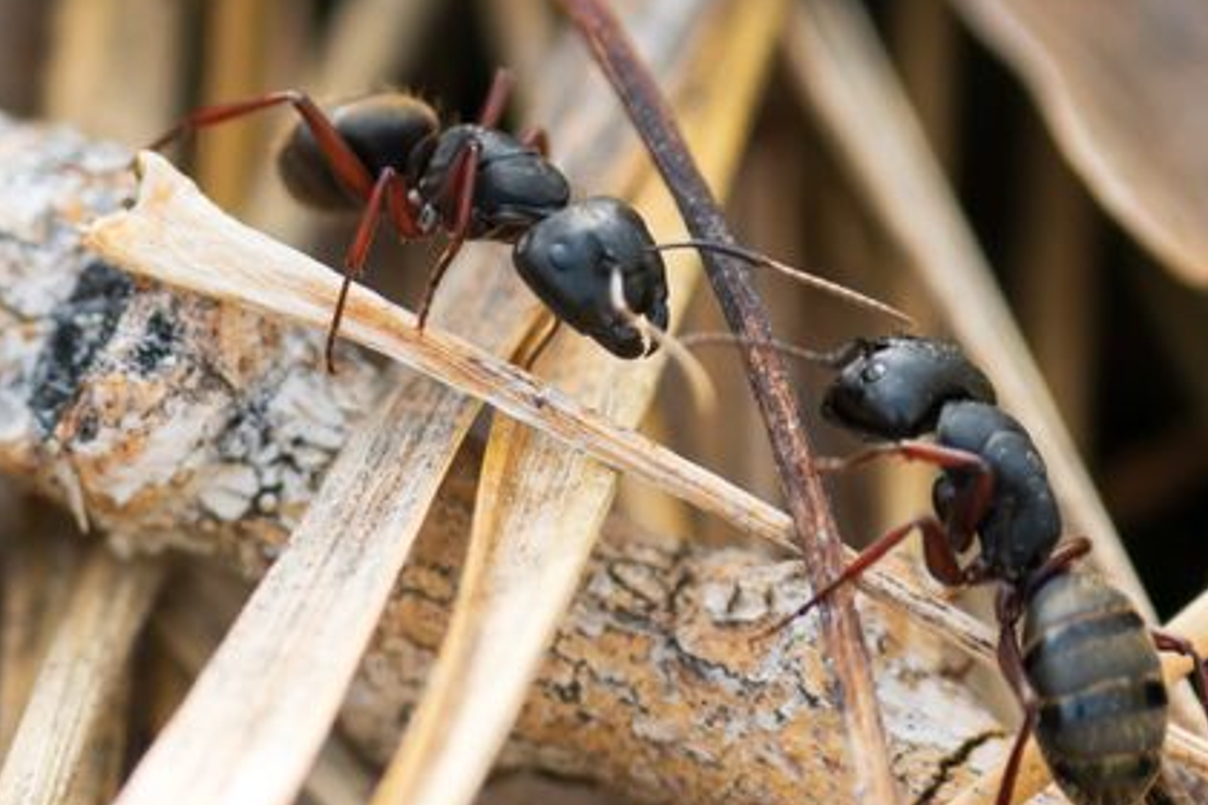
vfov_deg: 5.6
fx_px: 8187
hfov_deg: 8.4
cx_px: 725
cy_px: 460
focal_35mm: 244
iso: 400
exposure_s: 1/160
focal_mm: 200
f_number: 5
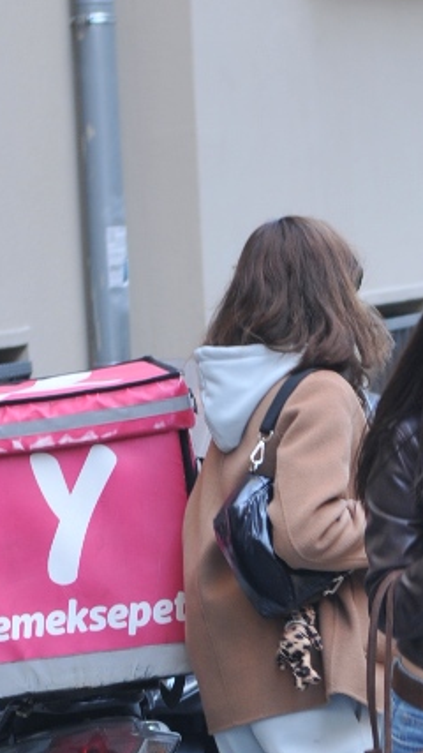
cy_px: 820
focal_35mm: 276
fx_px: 5507
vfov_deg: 7.8
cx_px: 531
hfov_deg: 4.4
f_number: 6.3
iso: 200
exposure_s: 1/160
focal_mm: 70
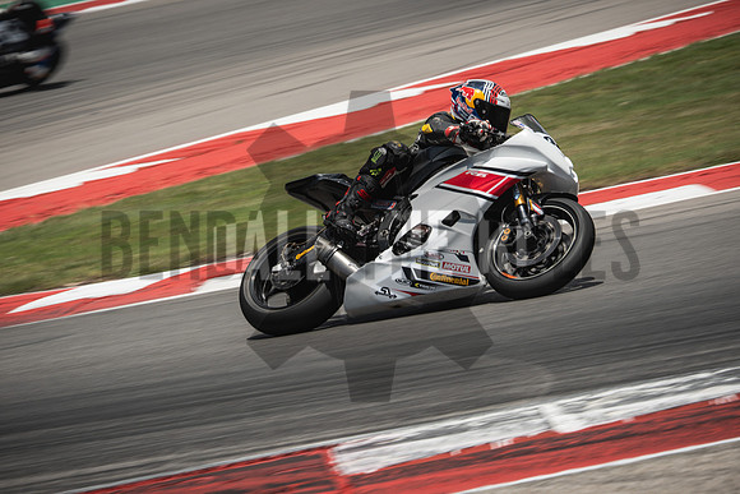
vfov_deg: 4.6
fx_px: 6168
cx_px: 370
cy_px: 247
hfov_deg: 6.9
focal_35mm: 300
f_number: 9
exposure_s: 1/250
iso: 125
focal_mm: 200
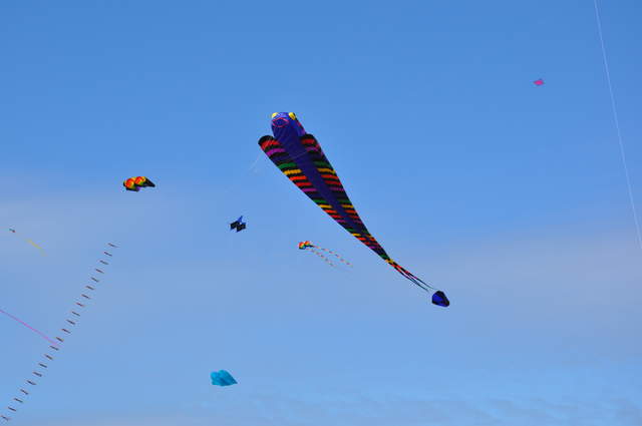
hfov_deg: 20.6
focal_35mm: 99
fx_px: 1763
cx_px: 321
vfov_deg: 13.8
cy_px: 213
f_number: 10
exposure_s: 1/400
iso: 200
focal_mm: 66
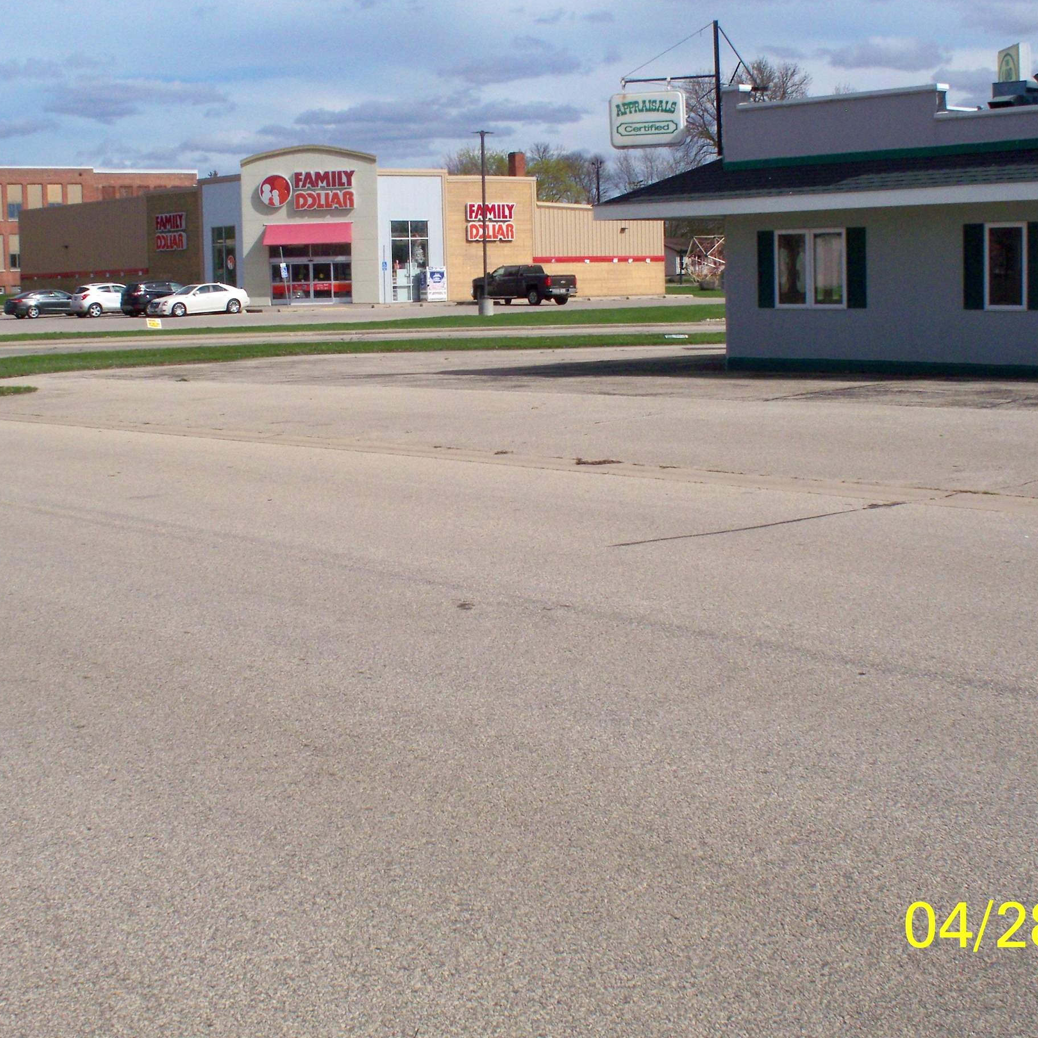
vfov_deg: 32.7
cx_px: 482
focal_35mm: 52
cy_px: 438
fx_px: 1764
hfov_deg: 32.8
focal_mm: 7.54
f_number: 8
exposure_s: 1/640
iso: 125
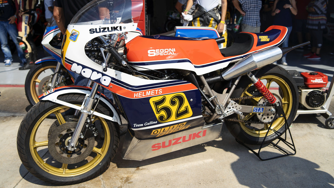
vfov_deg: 32.0
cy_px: 83
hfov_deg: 54.0
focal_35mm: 37
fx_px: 328
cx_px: 167
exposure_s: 1/2000
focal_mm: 35
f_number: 4.5
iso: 125
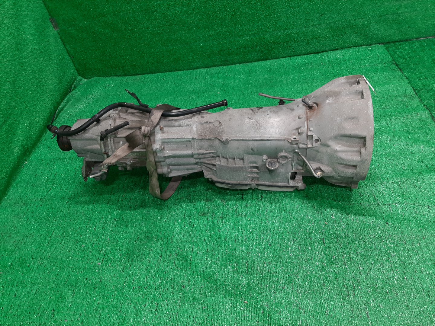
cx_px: 218
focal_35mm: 26
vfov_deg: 53.1
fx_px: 327
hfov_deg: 67.3
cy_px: 163
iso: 109
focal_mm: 3.93
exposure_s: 1/50
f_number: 1.7
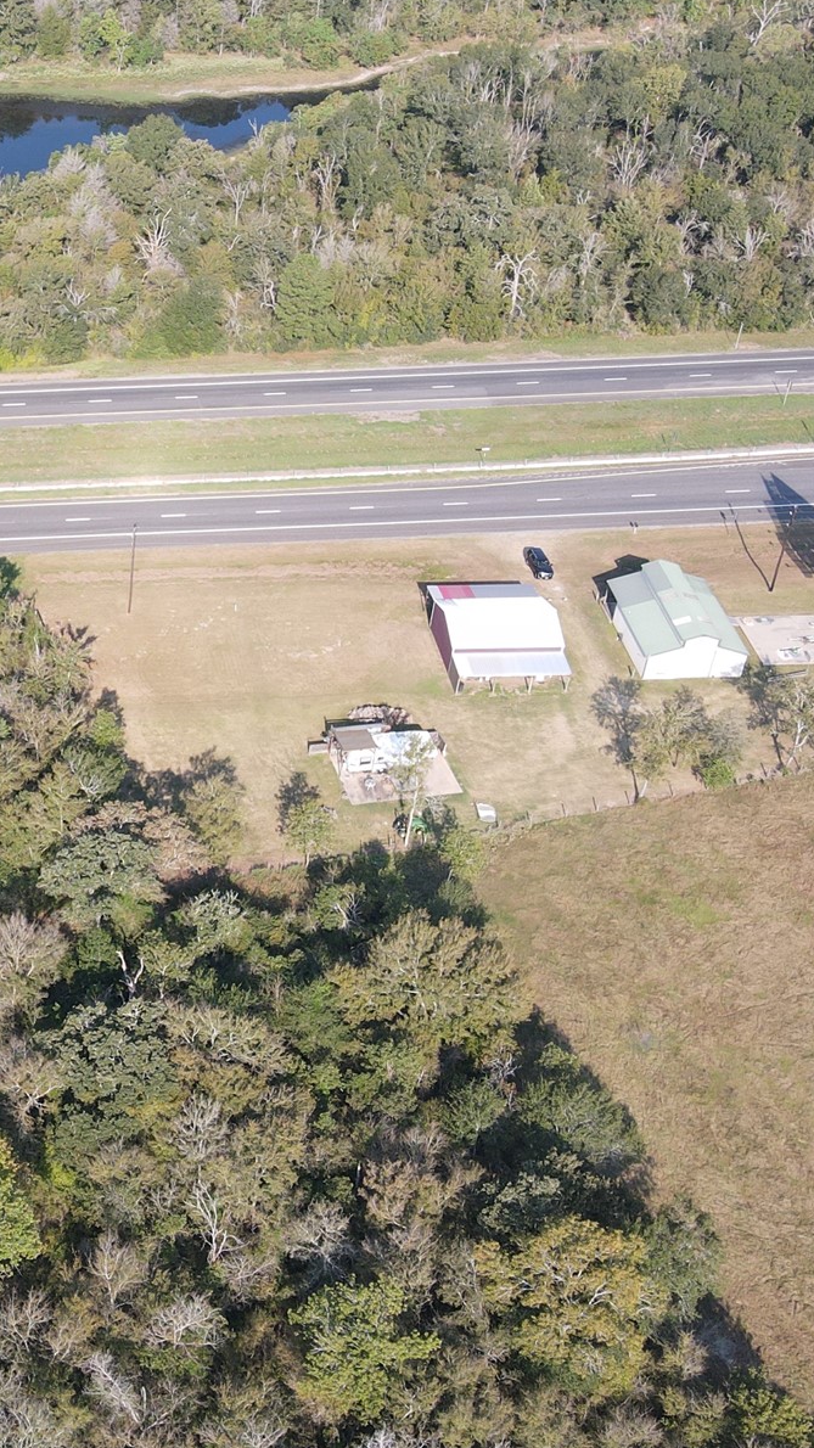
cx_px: -40
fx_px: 1727
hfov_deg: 25.0
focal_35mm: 45
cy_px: 713
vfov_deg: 45.5
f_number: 2.8
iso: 100
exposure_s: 1/250
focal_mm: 4.5
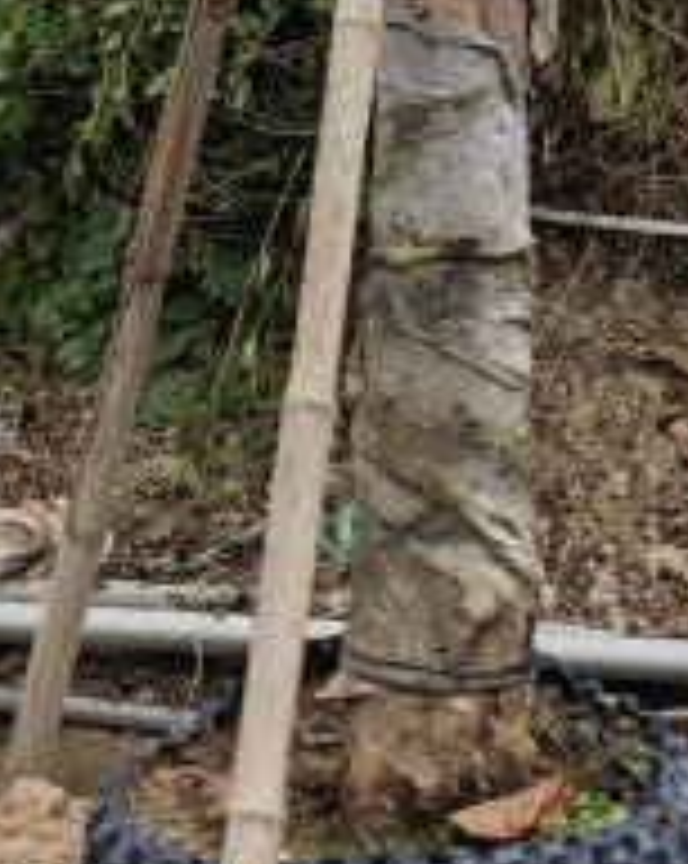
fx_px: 3189
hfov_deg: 12.3
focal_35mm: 125
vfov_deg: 12.5
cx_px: 531
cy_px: -1132
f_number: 1.6
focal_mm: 6.55
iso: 50
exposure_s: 1/1139
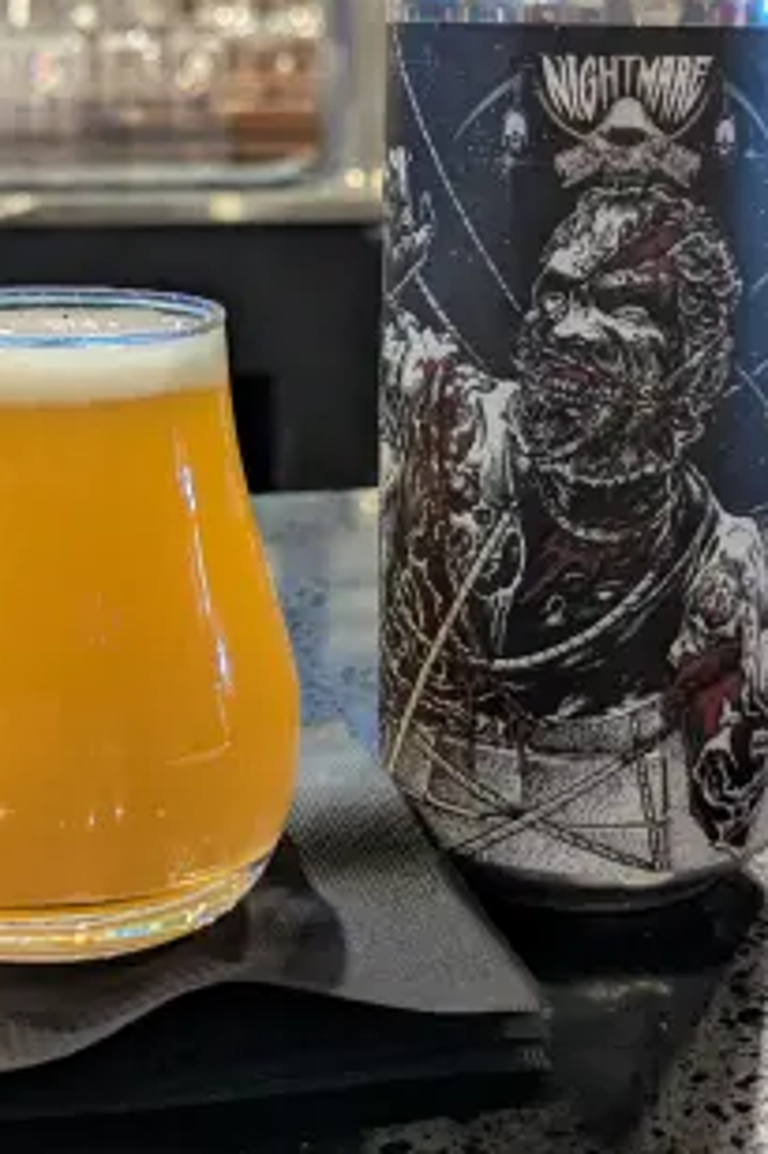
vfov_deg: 30.8
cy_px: 412
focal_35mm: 65
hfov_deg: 20.9
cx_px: 294
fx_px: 2082
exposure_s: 1/20
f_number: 1.85
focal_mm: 6.81
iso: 264
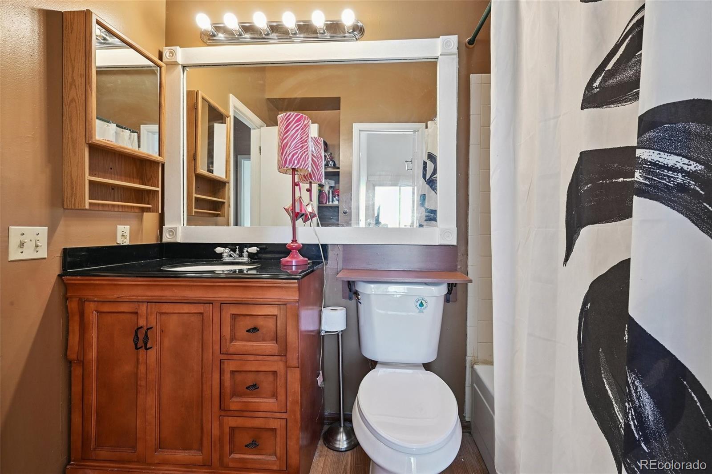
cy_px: 237
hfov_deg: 100.4
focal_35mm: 15
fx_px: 297
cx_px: 356
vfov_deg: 77.3
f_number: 10
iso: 400
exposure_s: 1/5
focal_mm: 15
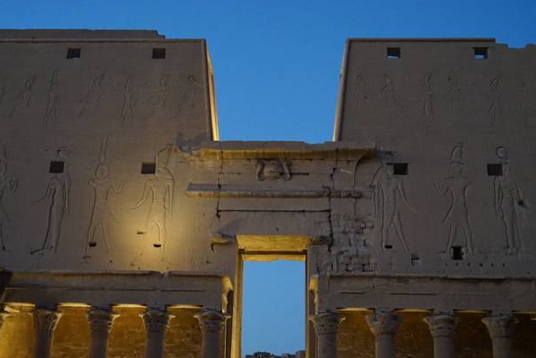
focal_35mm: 46
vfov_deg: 29.3
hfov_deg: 42.7
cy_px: 200
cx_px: 264
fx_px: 686
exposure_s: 1/80
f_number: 5
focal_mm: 39
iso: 6400
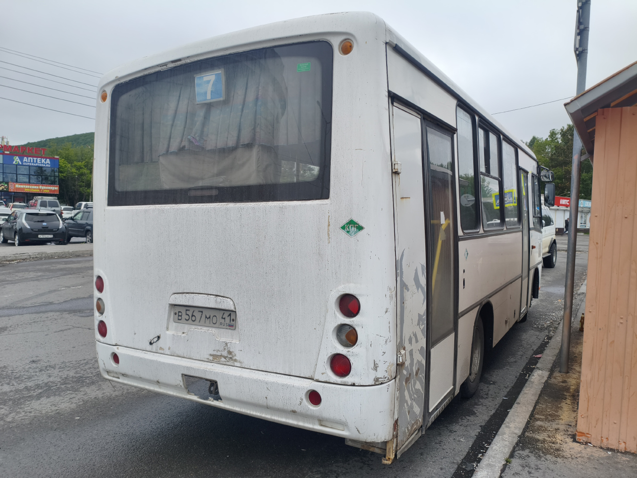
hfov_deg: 67.3
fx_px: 478
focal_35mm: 26
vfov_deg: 53.1
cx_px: 318
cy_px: 239
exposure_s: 1/2156
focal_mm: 4.94
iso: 80
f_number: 1.5
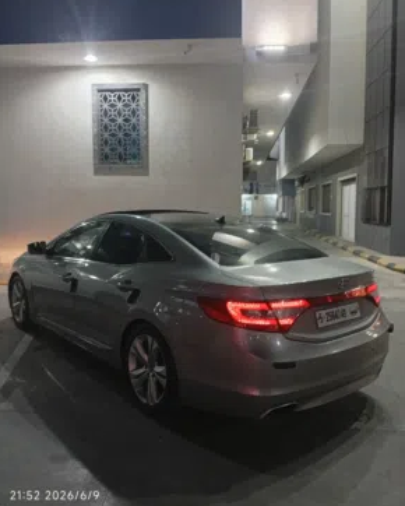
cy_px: 239
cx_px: 201
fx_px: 434
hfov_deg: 50.0
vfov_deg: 60.4
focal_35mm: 29
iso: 875
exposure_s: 1/20
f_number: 1.8
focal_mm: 3.98
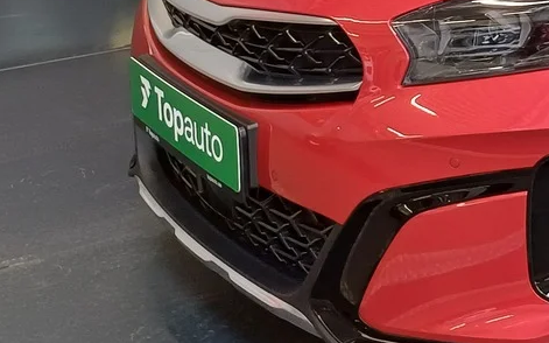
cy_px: -204
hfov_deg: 20.5
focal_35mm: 90
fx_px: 1346
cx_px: 763
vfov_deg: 13.5
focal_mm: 4.65
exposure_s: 1/50
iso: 160
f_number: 1.8
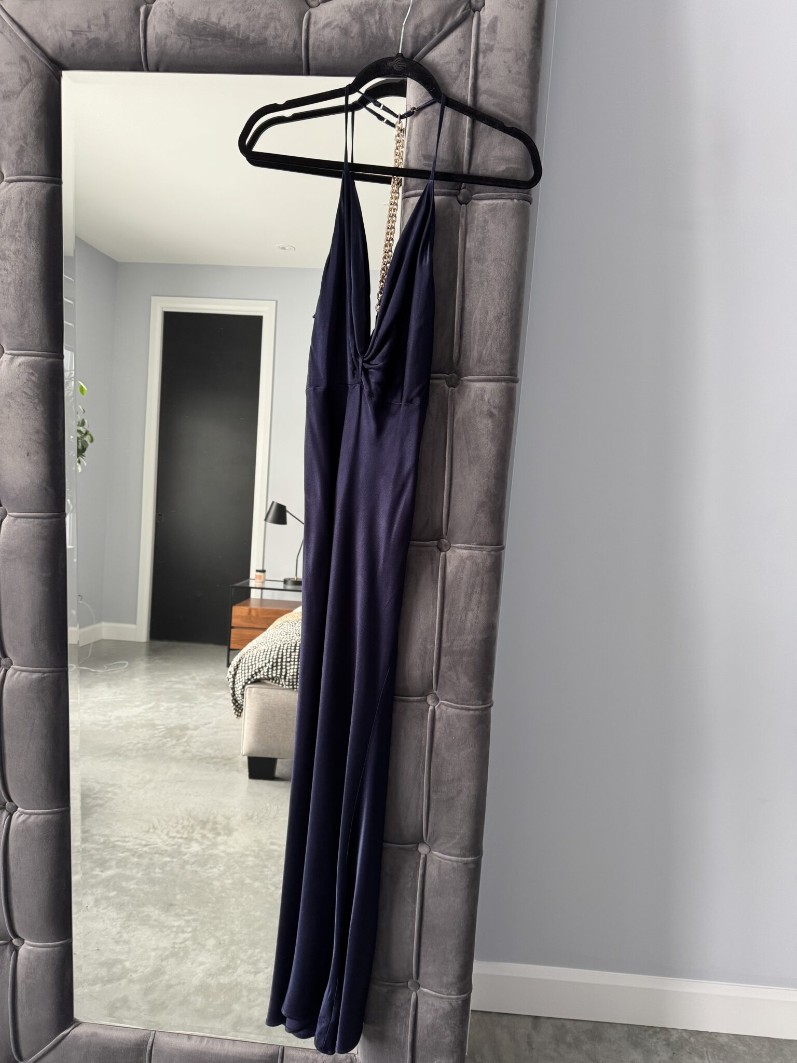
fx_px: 737
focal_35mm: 24
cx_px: 398
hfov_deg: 56.8
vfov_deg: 71.6
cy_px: 532
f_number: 1.78
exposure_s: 1/63
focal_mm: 6.76
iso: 200
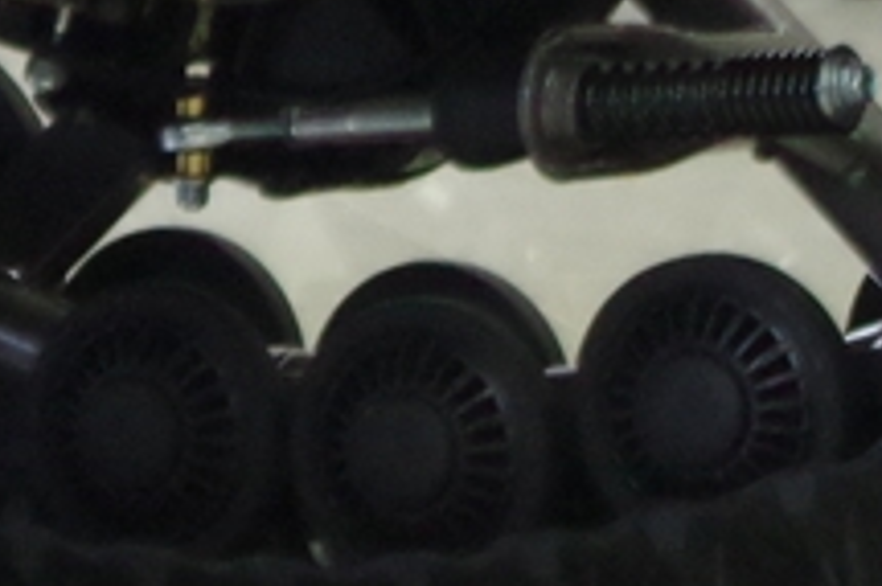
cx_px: -919
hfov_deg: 4.6
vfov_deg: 3.1
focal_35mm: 446
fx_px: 10918
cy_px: -713
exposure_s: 1/40
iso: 1600
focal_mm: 50
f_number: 5.6
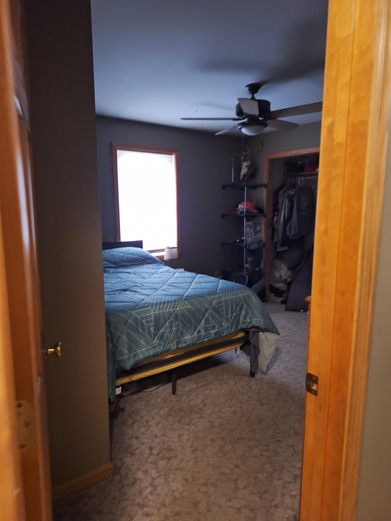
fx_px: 346
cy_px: 260
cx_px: 196
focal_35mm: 23
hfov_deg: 58.9
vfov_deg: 73.9
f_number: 1.8
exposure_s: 1/20
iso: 640
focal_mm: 5.54
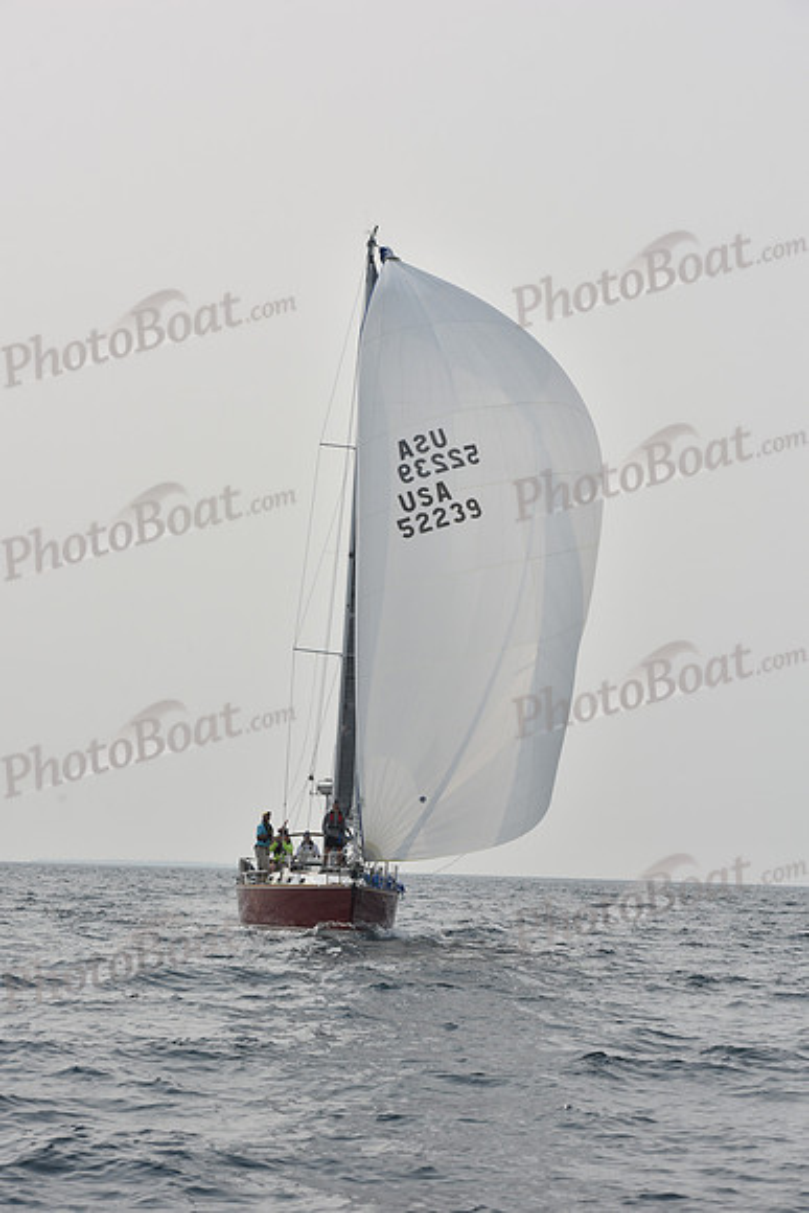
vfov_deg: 21.5
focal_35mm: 95
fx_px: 3200
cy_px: 606
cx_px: 404
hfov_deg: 14.4
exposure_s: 1/1250
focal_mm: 95
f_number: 9
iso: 250
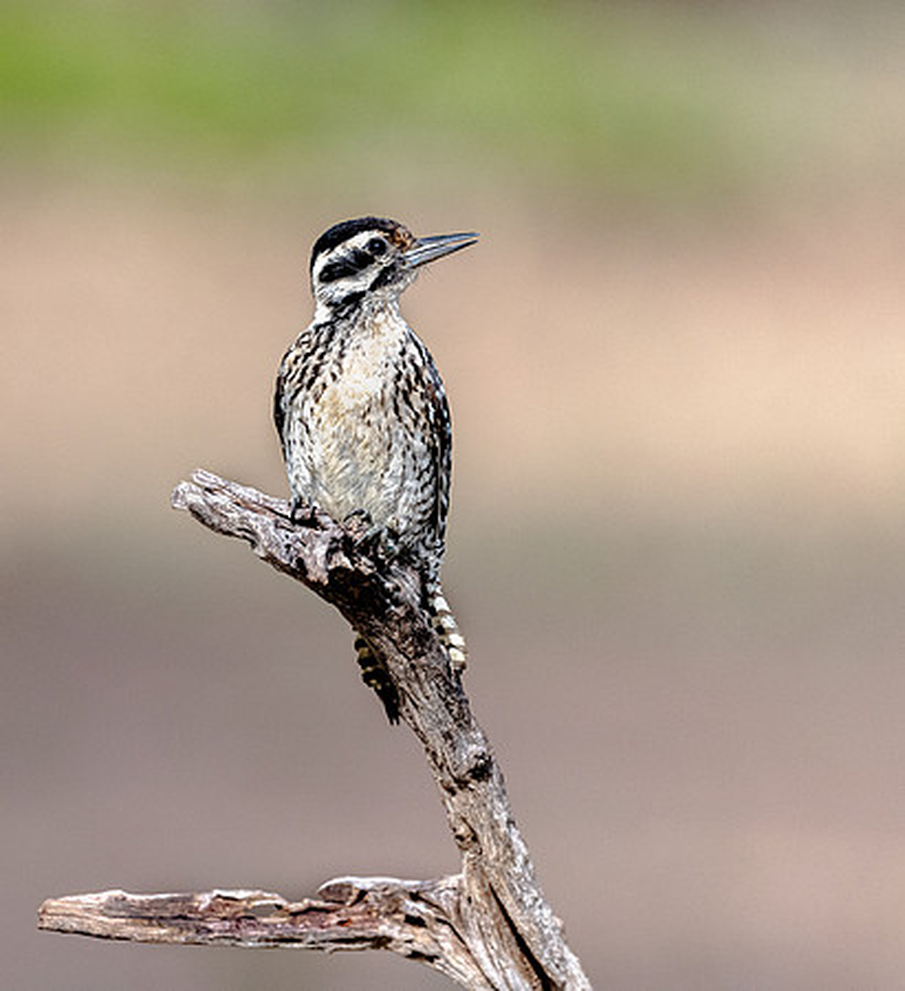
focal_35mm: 817
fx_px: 25333
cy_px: 383
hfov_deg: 2.0
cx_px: 39
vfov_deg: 2.2
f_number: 5.6
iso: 800
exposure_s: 1/1600
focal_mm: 500
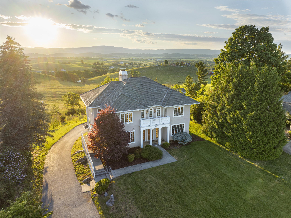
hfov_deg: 71.6
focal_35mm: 24
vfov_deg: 56.8
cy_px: 109
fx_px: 202
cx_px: 146
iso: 200
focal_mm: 12.29
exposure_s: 1/800
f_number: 5
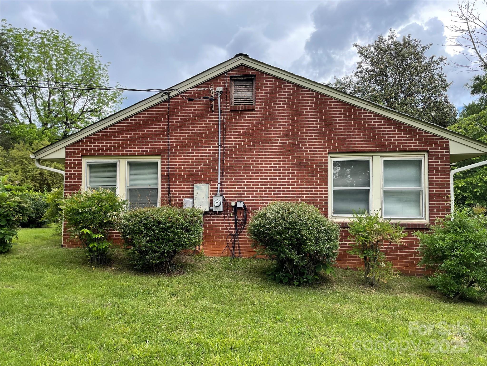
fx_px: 366
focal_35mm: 26
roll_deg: -0.1
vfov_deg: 53.1
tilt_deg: +2.6
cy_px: 183
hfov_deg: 67.3
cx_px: 244
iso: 32
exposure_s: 1/558
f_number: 1.6
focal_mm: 4.2
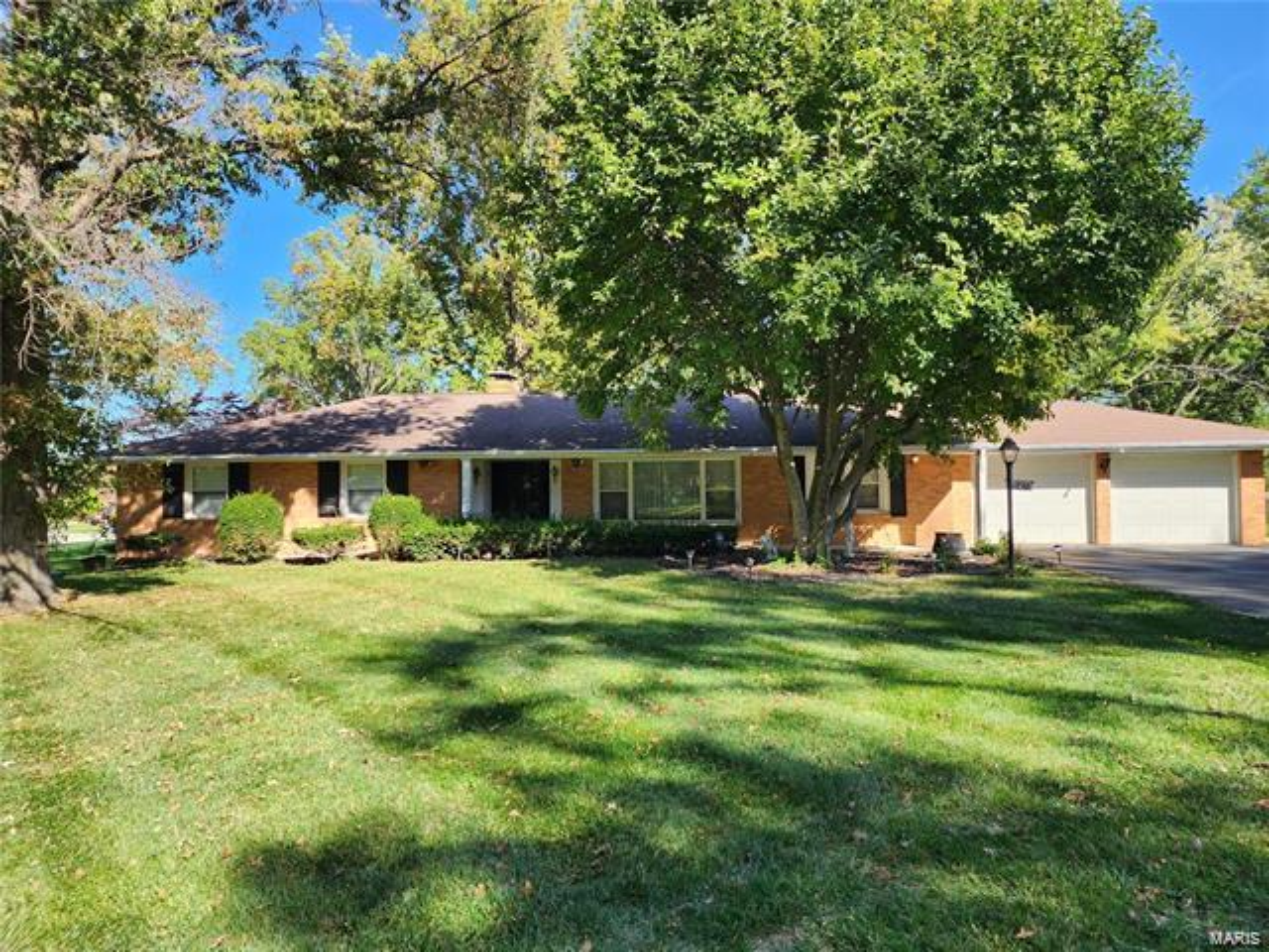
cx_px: 634
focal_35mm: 23
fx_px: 843
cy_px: 476
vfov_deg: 58.9
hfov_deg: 73.9
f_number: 1.8
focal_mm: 6.4
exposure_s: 1/349
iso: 12
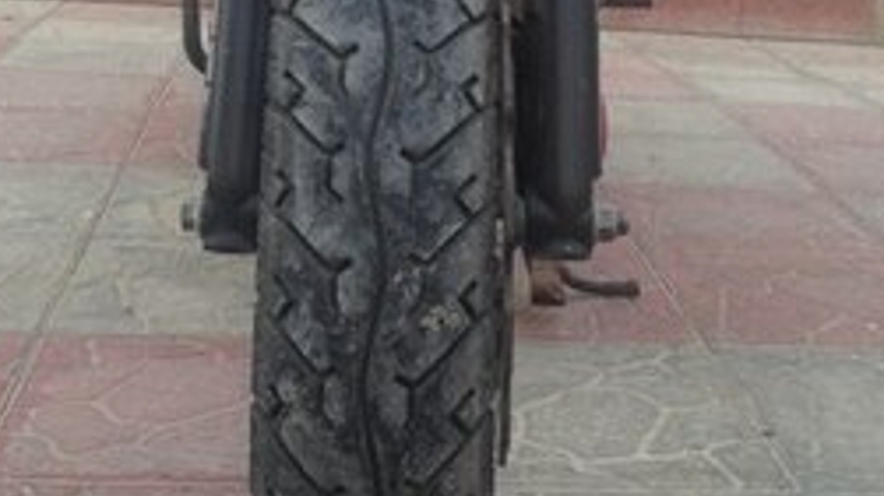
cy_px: -260
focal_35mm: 71
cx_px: 437
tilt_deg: +2.9
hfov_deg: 29.8
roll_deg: -5.0
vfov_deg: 15.6
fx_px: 1664
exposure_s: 1/120
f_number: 2.4
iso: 50
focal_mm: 4.12
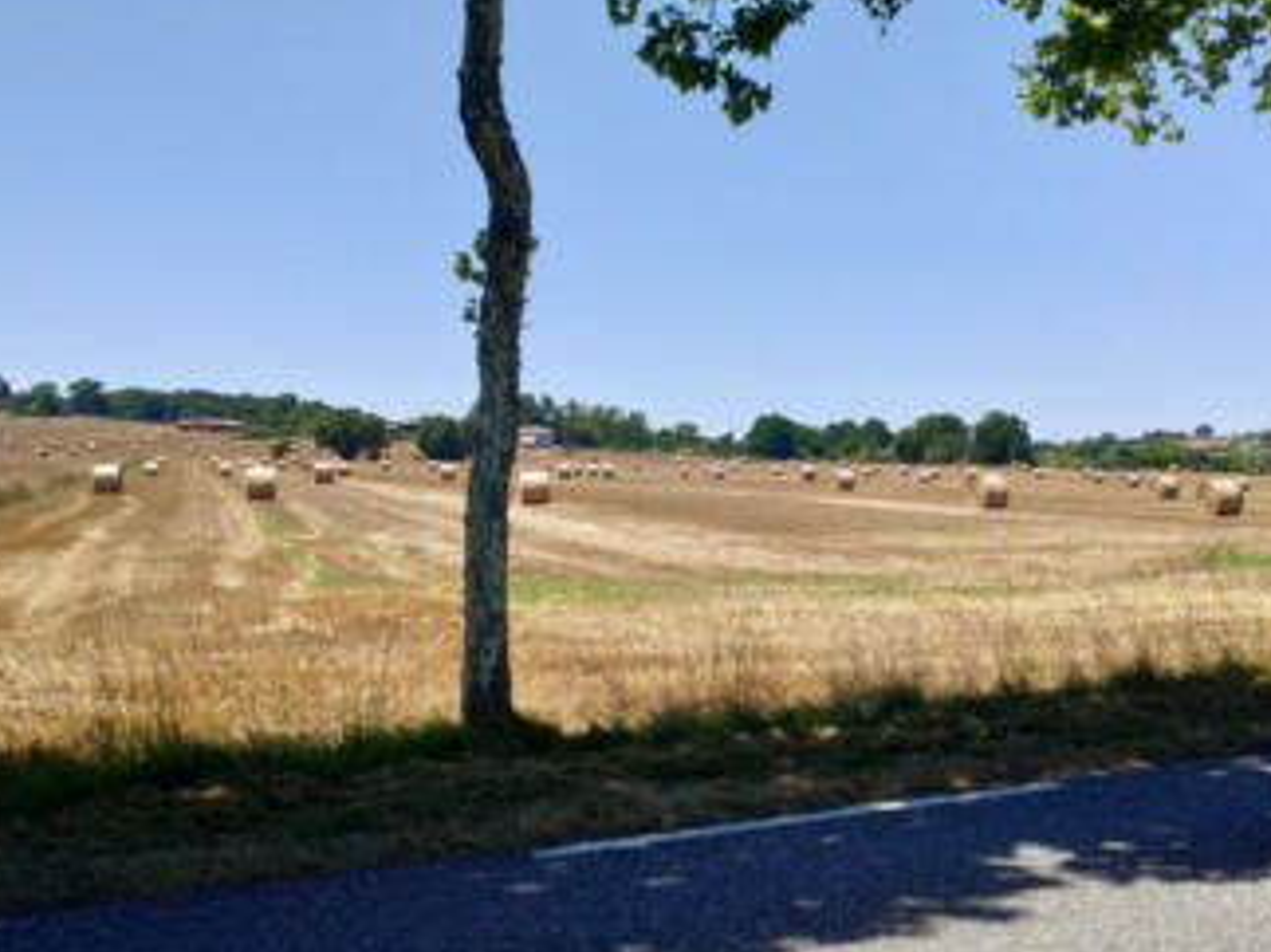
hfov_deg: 57.9
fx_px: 1138
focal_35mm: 31
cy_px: 411
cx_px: 763
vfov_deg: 45.3
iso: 100
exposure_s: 1/582
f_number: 1.9
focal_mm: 3.94
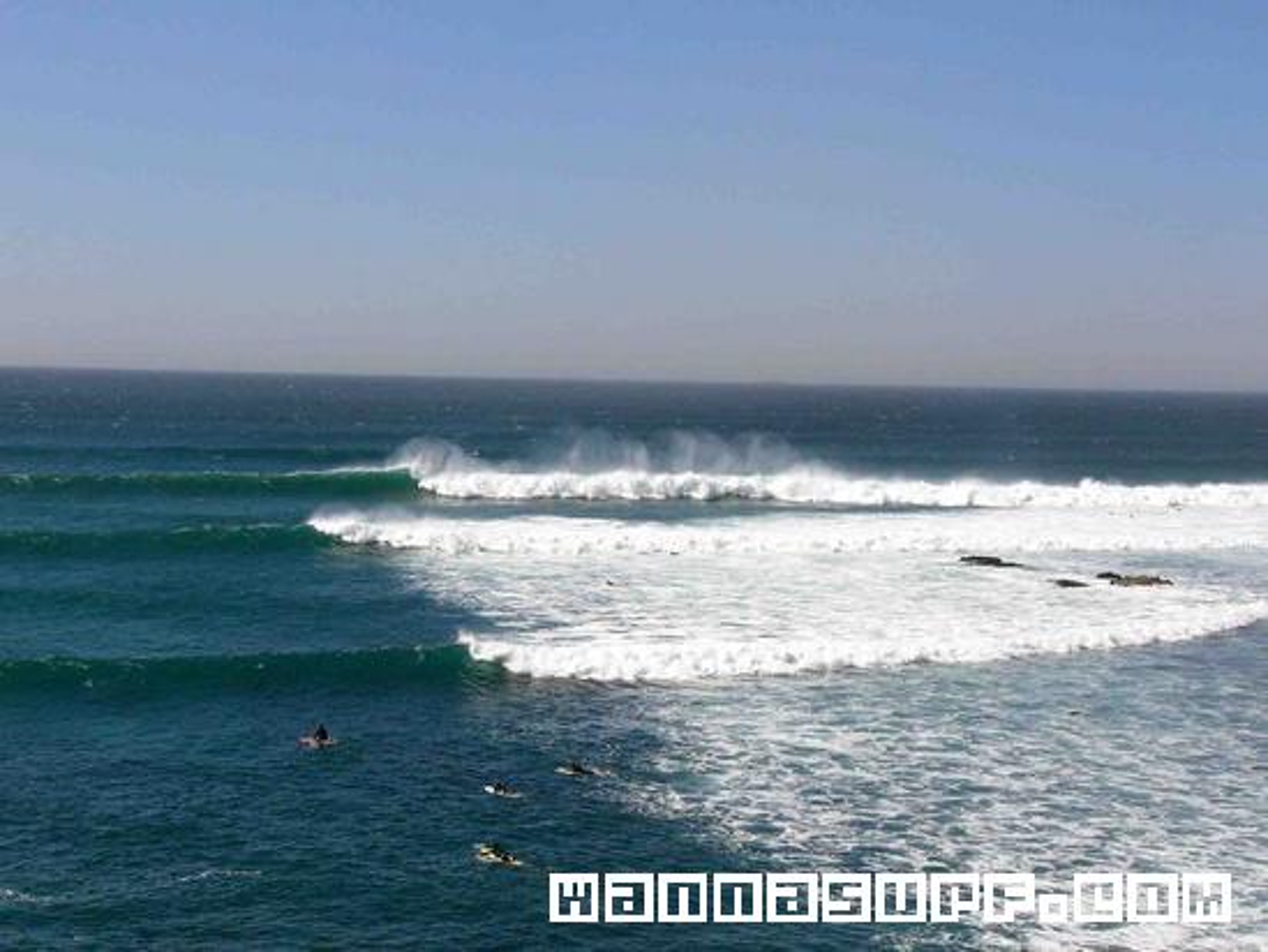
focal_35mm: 67
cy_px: 476
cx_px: 634
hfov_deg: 29.0
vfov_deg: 21.9
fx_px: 2455
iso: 100
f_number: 5.6
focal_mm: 11.1
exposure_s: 1/1600
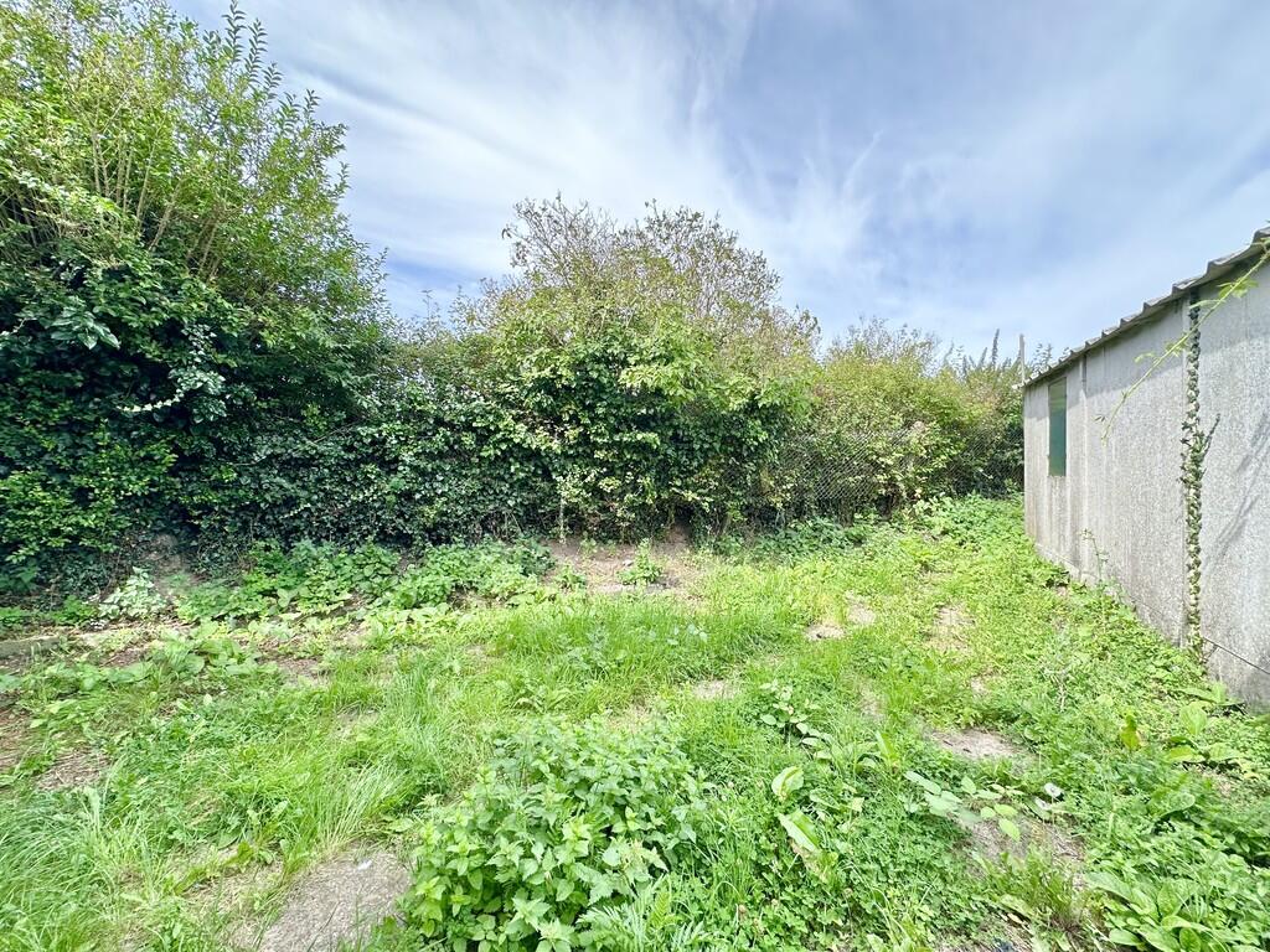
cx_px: 635
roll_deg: +0.6
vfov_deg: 85.7
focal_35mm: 14
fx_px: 514
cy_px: 476
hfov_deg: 102.1
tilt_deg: -0.5
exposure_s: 1/351
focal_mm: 2.22
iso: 40
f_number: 2.2
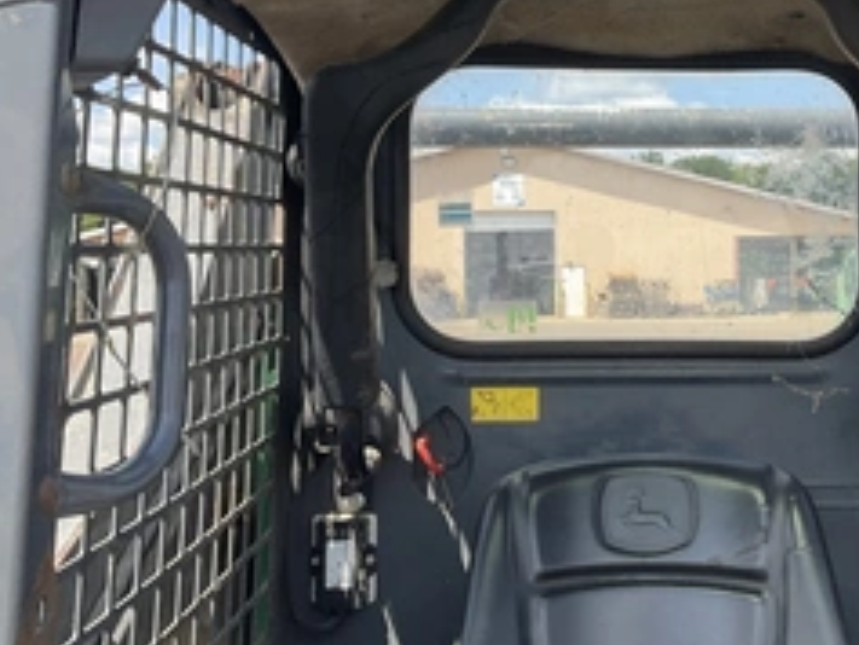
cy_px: 257
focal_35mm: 49
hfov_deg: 37.8
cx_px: 652
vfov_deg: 29.6
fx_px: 1217
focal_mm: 3
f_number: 1.8
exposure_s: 1/562
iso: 25
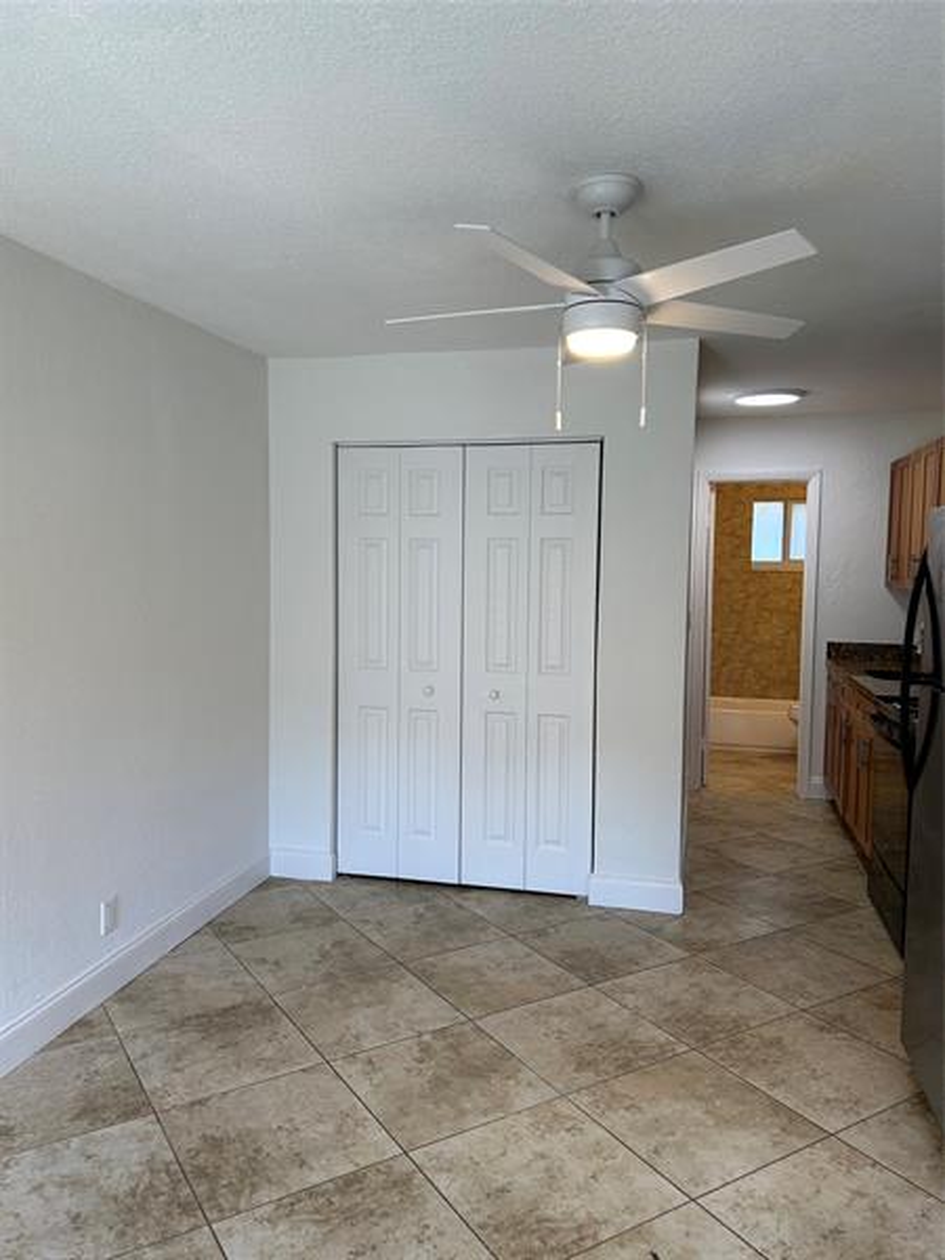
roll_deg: +0.0
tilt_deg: -3.8
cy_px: 630
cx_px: 472
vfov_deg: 67.3
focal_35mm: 26
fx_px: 946
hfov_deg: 53.1
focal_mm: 5.7
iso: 50
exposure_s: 1/120
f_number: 1.5
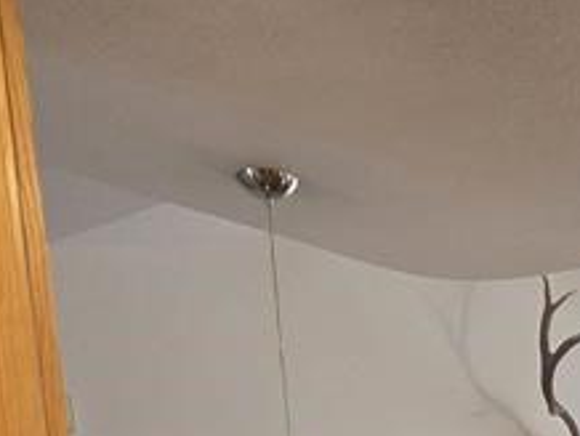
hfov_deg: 27.6
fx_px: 1023
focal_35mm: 61
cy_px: 803
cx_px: 705
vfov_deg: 18.4
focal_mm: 2.2
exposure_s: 1/60
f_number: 2.2
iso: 250
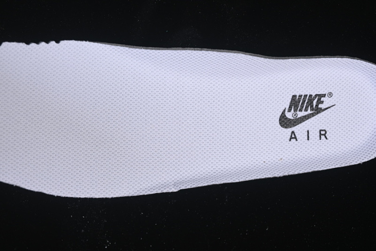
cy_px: 126
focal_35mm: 75
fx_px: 783
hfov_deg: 27.0
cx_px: 188
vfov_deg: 18.2
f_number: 7.1
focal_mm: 50
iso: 160
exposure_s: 1/80
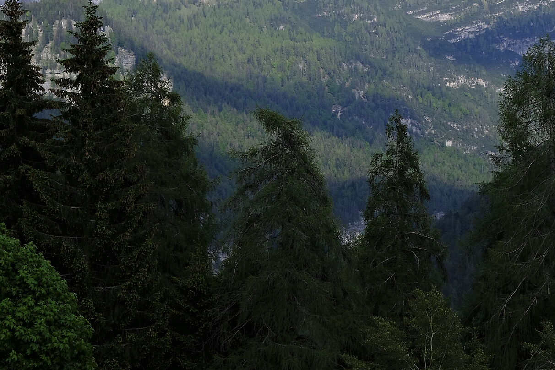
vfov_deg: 13.5
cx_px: 344
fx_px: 1557
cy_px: 107
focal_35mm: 101
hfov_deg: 20.2
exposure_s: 1/1250
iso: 640
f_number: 6.4
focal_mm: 34.3
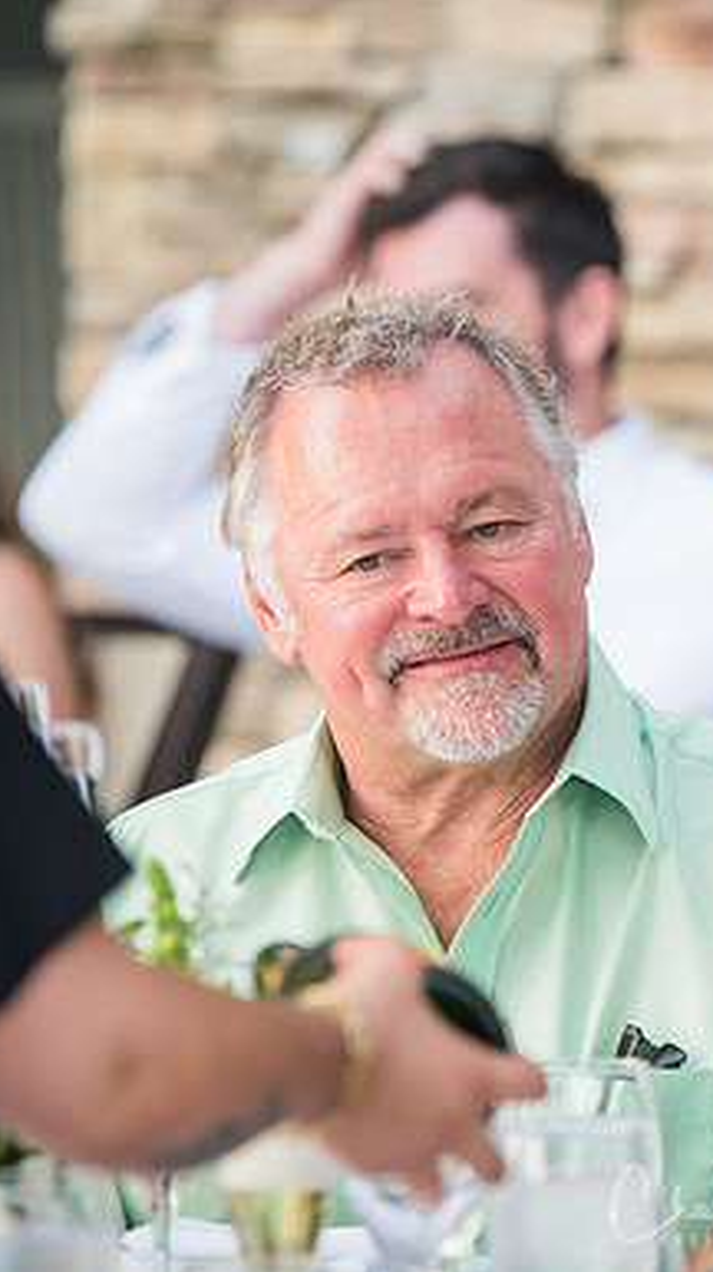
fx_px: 13572
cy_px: 636
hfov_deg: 3.0
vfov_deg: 5.4
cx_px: 766
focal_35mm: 403
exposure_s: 1/250
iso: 400
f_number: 3.2
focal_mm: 170
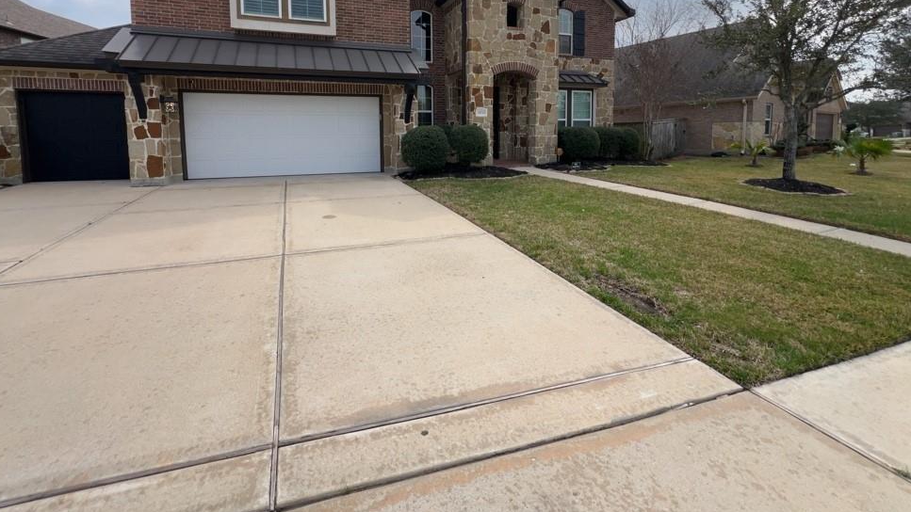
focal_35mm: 15
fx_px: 362
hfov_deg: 102.9
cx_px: 430
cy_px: 162
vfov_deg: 68.1
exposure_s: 1/986
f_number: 1.8
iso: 32
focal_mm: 1.57
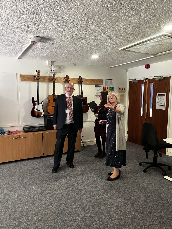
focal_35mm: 26
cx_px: 86
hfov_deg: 53.1
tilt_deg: -6.6
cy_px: 114
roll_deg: +0.5
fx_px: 172
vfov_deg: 67.3
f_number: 1.6
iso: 400
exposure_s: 1/50
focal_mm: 5.1
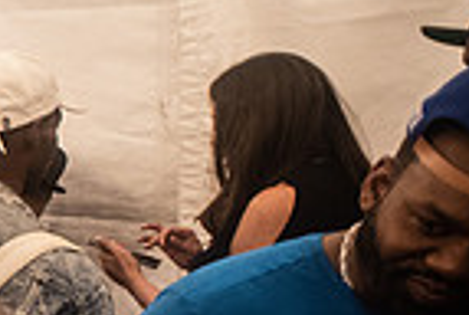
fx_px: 1057
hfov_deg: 17.9
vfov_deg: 16.7
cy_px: 277
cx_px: -453
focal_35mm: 81
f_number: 3.5
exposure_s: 1/160
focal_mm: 20
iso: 2000
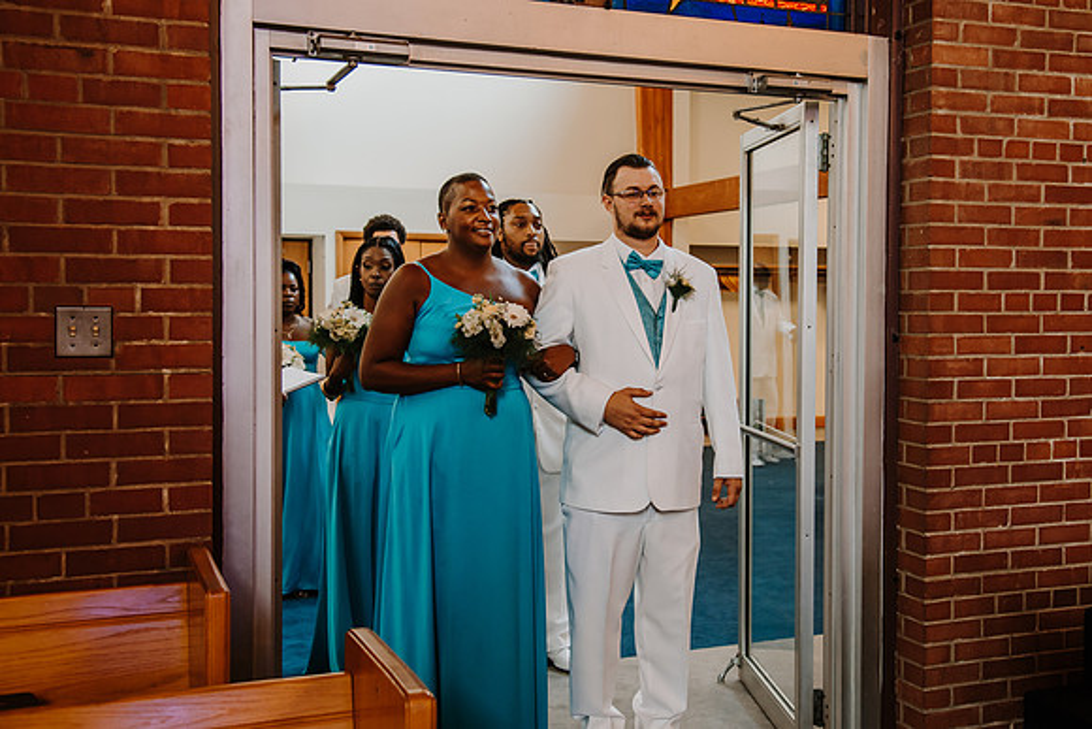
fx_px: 1224
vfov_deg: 33.1
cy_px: 335
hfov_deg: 48.0
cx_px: 591
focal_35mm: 40
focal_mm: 35
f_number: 4
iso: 800
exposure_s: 1/60
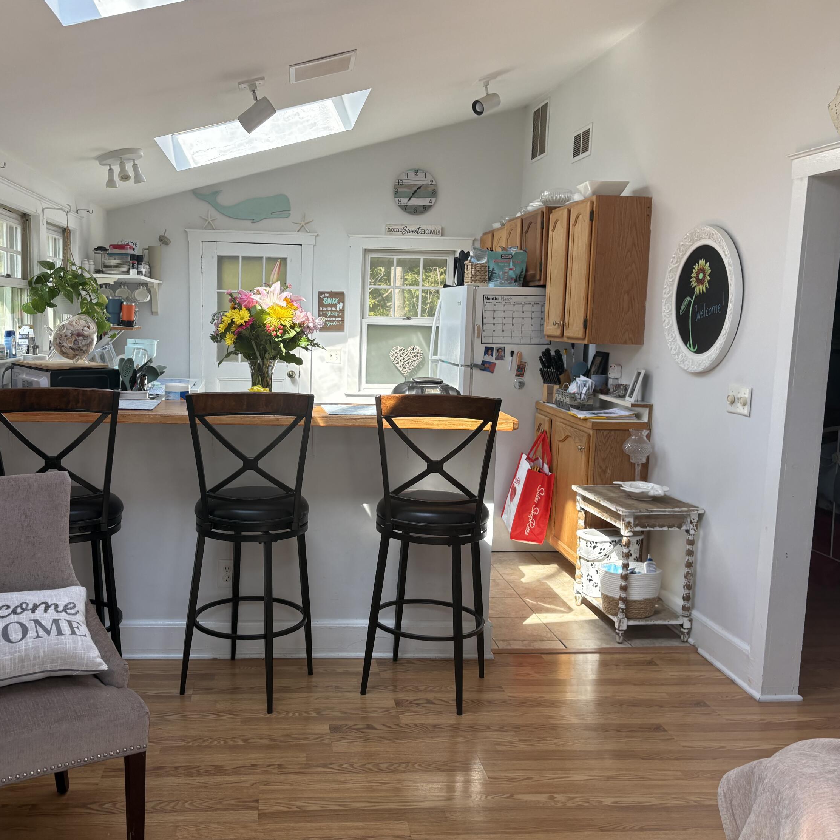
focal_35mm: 31
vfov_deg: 52.5
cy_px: 417
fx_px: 851
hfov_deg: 52.2
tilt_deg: -7.3
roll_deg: -1.6
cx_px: 342
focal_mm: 5.96
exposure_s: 1/407
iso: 64
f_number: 1.6
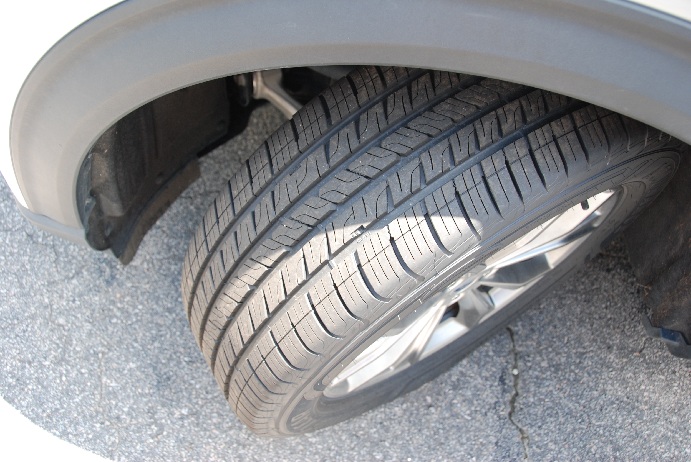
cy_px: 231
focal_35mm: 33
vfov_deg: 40.1
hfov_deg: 57.2
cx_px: 346
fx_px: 634
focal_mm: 22
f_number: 5
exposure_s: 1/100
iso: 200
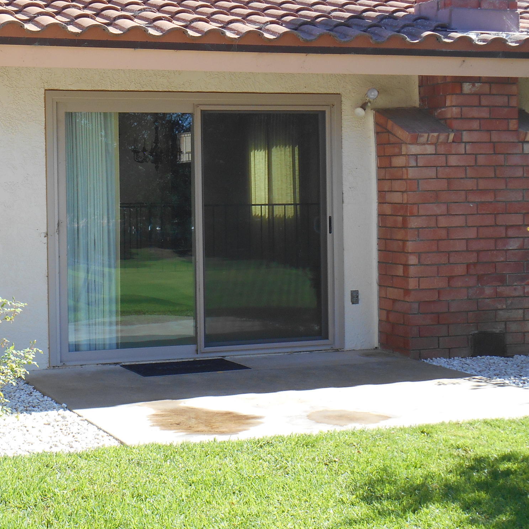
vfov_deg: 23.6
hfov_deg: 23.6
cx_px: 175
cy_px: 192
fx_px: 1262
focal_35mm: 73
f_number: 3.9
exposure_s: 1/200
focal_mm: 7.2
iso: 80
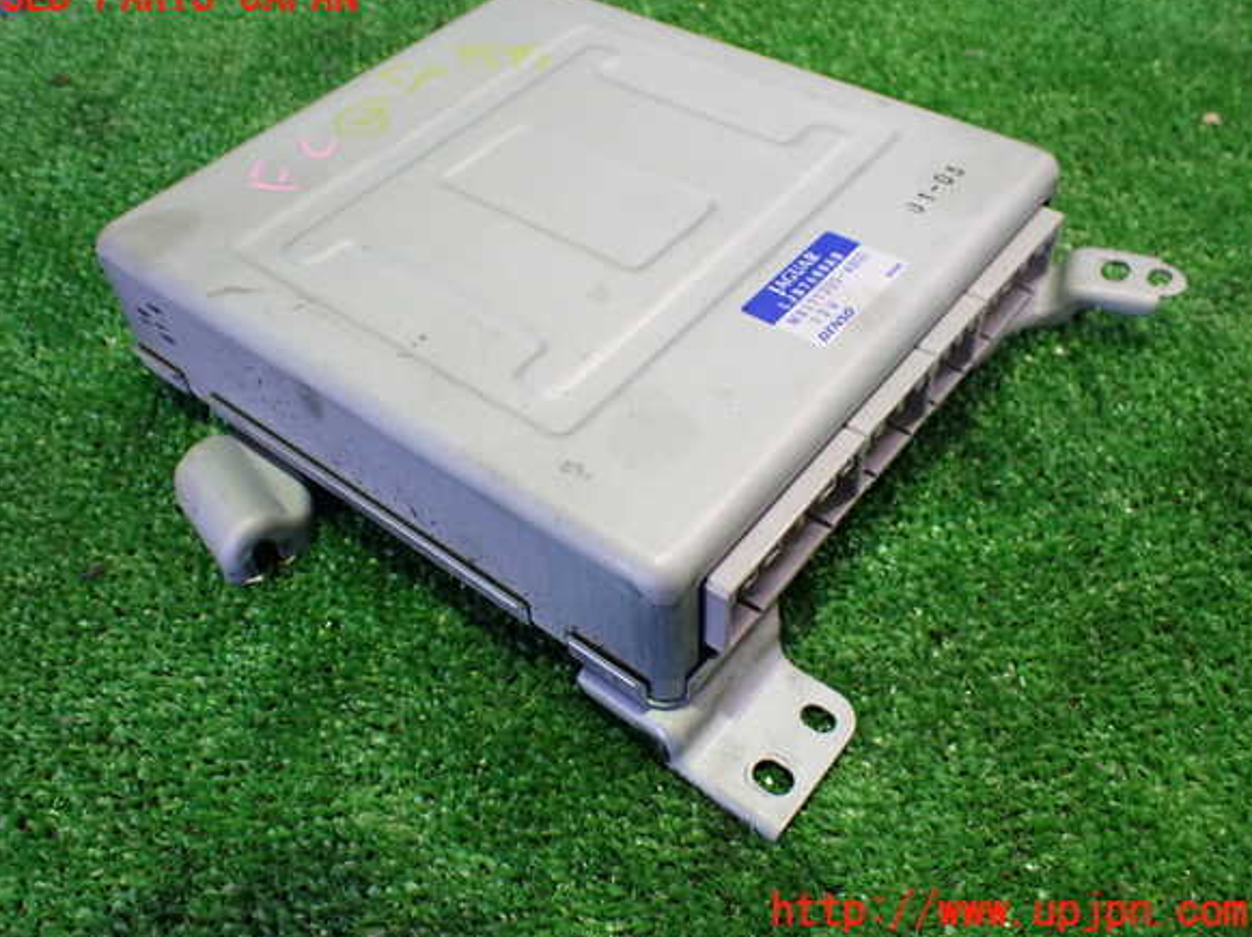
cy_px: 454
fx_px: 1121
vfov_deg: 45.4
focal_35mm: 31
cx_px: 612
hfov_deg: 58.4
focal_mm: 5.4
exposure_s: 1/40
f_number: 2.3
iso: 800
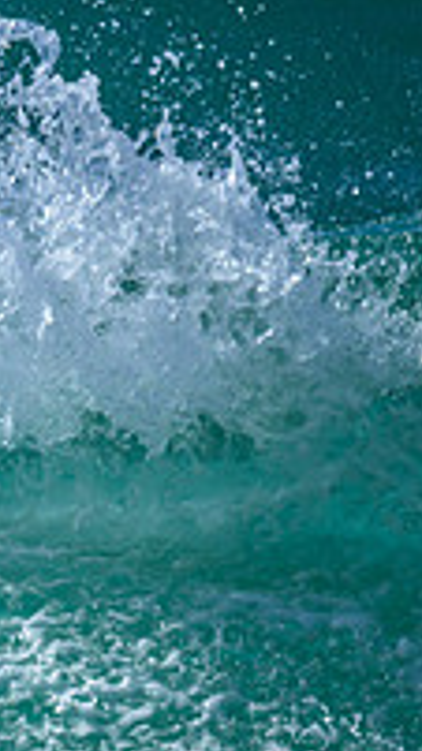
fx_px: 66192
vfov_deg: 0.6
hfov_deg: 0.4
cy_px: 579
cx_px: -714
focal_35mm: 3326
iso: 320
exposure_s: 1/2000
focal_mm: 800
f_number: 6.3
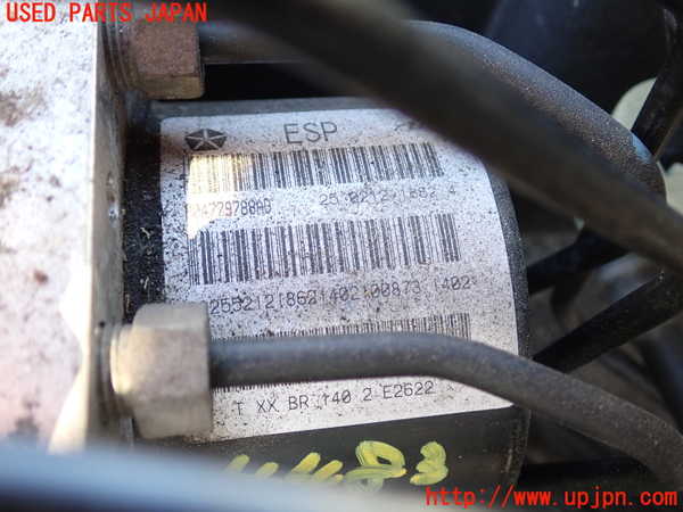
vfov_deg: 39.7
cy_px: 256
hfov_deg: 51.4
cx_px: 342
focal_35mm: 36
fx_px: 710
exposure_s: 1/50
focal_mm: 6.37
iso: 200
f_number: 2.5
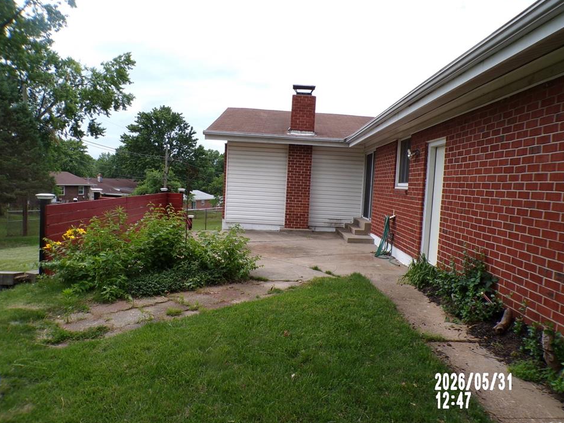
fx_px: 424
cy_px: 212
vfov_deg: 53.1
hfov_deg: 67.2
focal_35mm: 26
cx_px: 303
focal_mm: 4.3
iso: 100
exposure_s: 1/400
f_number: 4.4
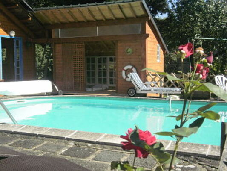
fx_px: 282
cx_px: 114
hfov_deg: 43.8
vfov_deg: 33.6
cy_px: 86
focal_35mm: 43
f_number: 10.1
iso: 400
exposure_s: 1/400
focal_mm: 7.61
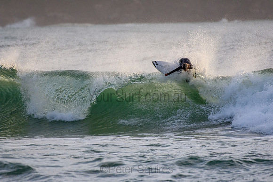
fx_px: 5689
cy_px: 91
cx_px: 136
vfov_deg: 1.8
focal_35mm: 750
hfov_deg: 2.7
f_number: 5.6
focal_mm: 500
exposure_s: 1/2000
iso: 720
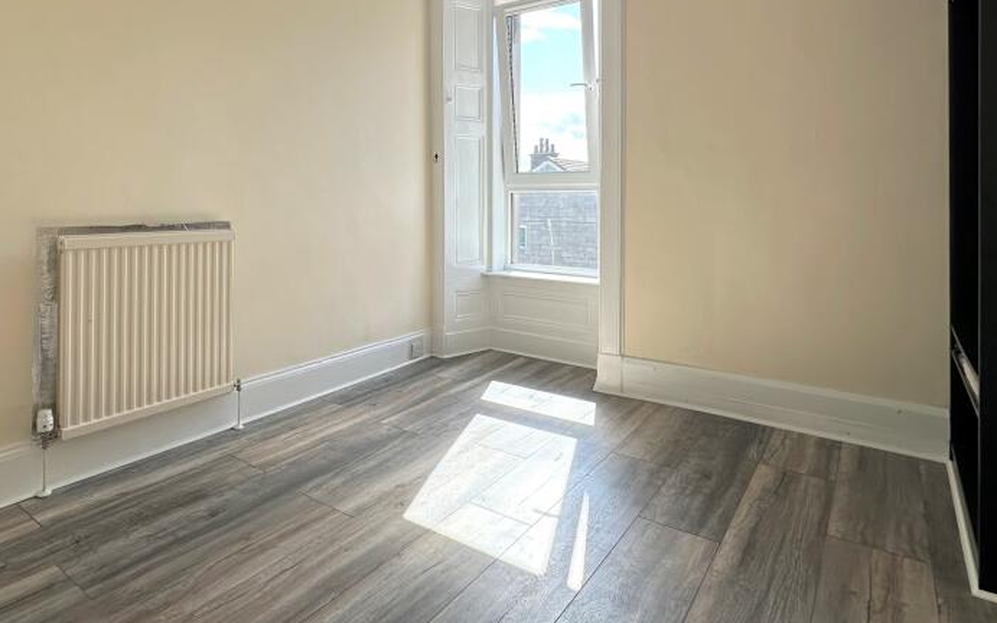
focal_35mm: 22
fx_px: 598
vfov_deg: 53.7
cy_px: 196
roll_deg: -0.8
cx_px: 411
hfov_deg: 78.9
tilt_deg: +1.1
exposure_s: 1/259
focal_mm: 2.22
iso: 40
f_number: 2.2
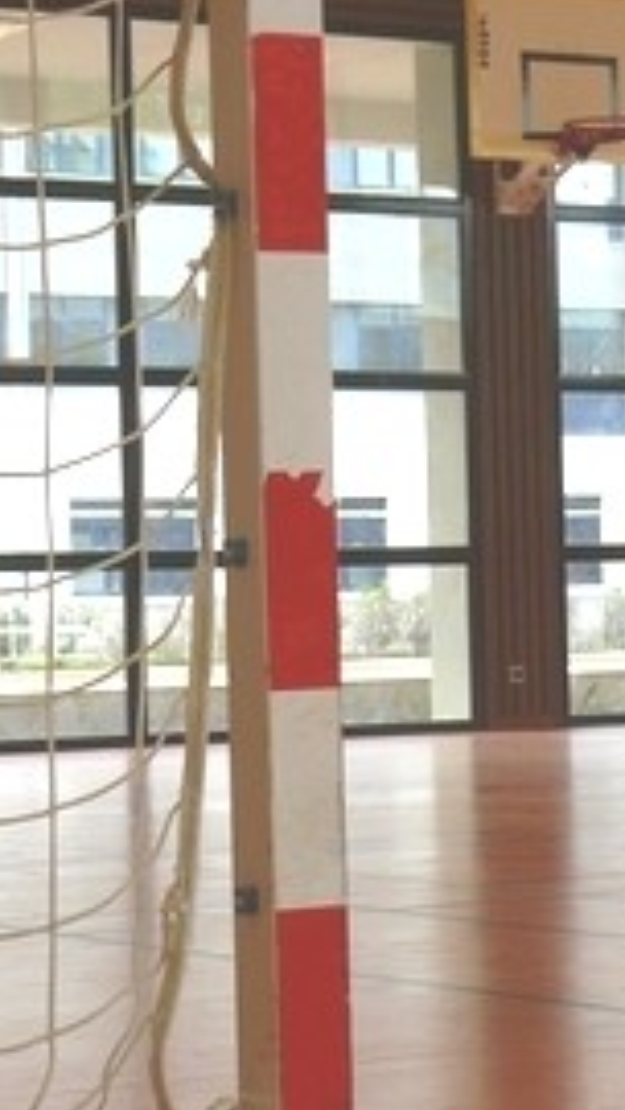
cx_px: 662
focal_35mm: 129
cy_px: 574
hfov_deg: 9.3
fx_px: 3798
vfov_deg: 16.6
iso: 100
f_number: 4
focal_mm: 12.6
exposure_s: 1/100
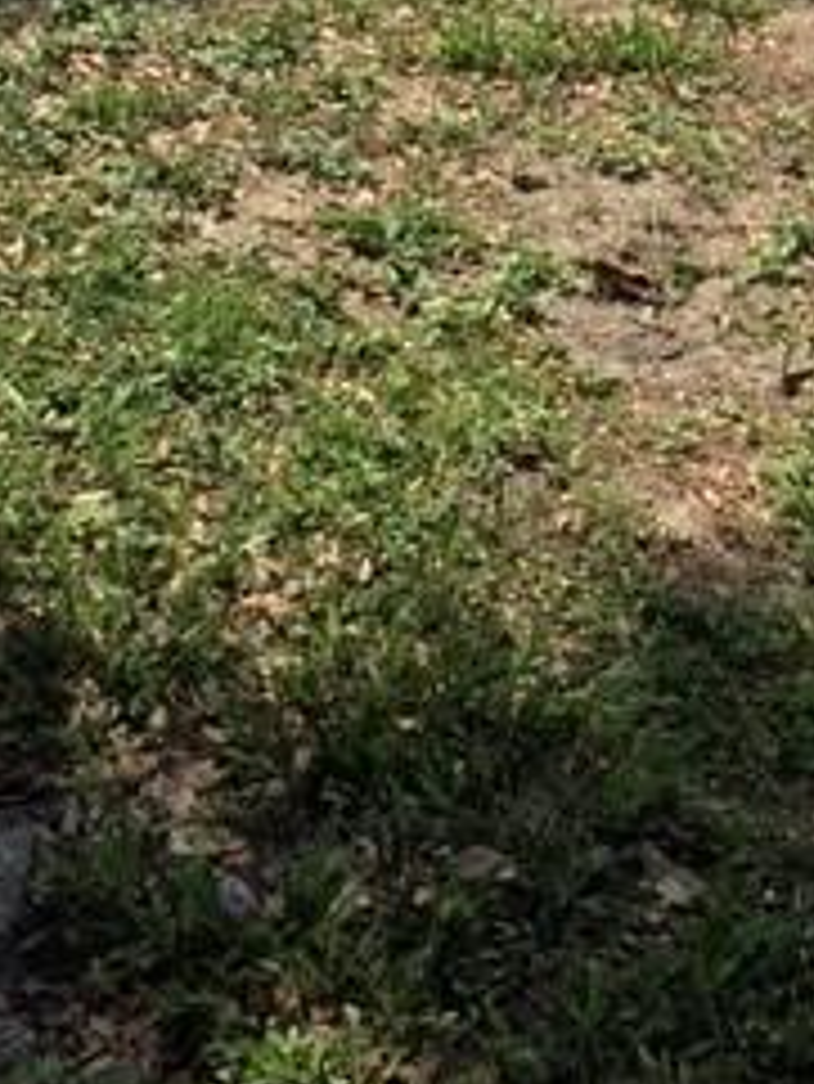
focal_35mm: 77
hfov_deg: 18.9
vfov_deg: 22.7
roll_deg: -7.7
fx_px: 2412
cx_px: 675
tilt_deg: -9.0
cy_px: -306
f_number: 2.2
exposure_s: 1/1282
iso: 25
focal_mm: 4.15
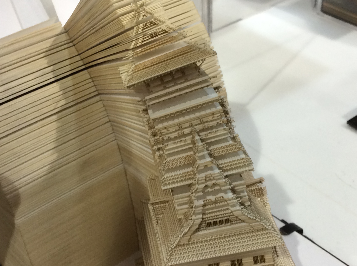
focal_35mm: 59
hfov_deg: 32.7
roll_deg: +1.3
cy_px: 145
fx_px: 608
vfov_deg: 24.7
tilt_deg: -36.8
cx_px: 188
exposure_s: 1/25
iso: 64
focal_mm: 3.3
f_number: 2.4
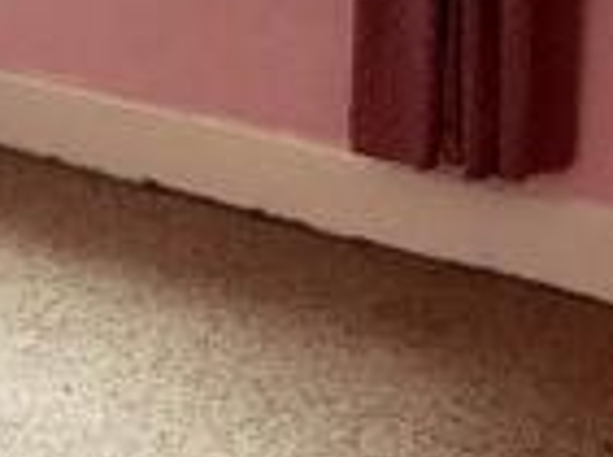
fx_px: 2049
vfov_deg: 12.1
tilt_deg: -10.1
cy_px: -233
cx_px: 33
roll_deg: -0.3
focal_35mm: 116
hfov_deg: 16.7
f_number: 1.8
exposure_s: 1/33
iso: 25
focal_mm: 3.99
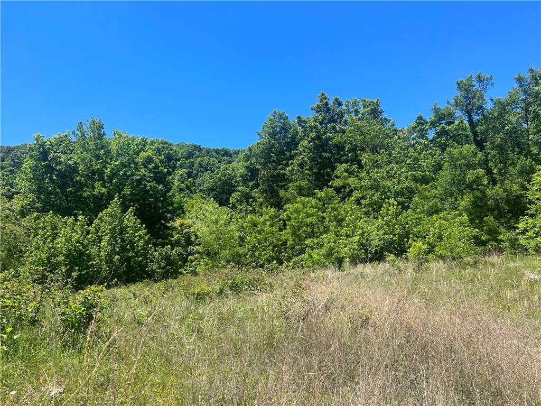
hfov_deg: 67.3
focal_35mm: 26
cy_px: 203
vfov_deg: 53.1
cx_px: 270
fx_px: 406
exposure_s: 1/2165
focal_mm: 5.7
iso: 50
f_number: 1.5
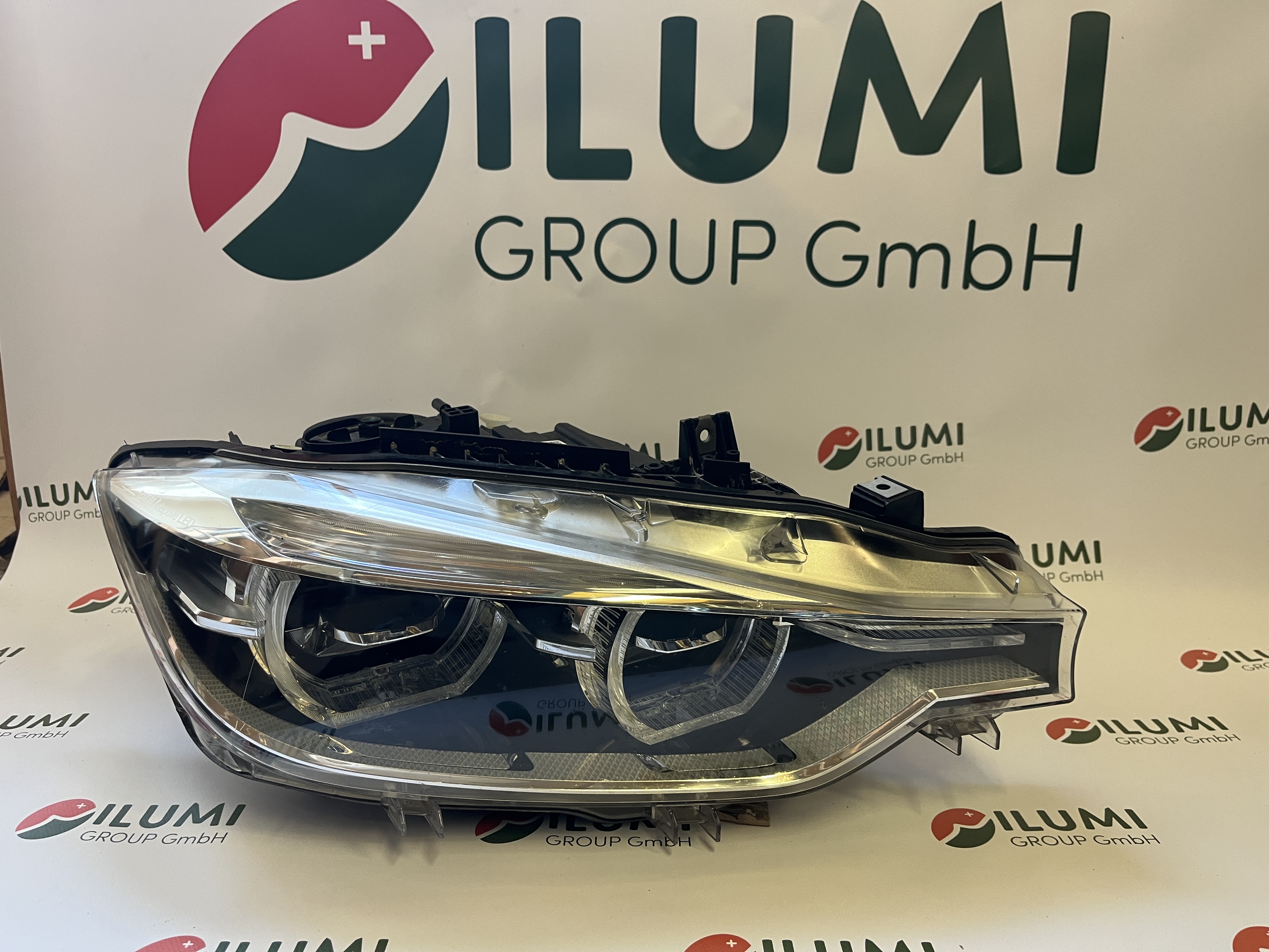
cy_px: 476
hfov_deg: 67.3
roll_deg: -0.7
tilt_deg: -14.8
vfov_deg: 53.1
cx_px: 634
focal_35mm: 26
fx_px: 953
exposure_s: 1/50
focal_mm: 5.1
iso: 125
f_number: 1.6
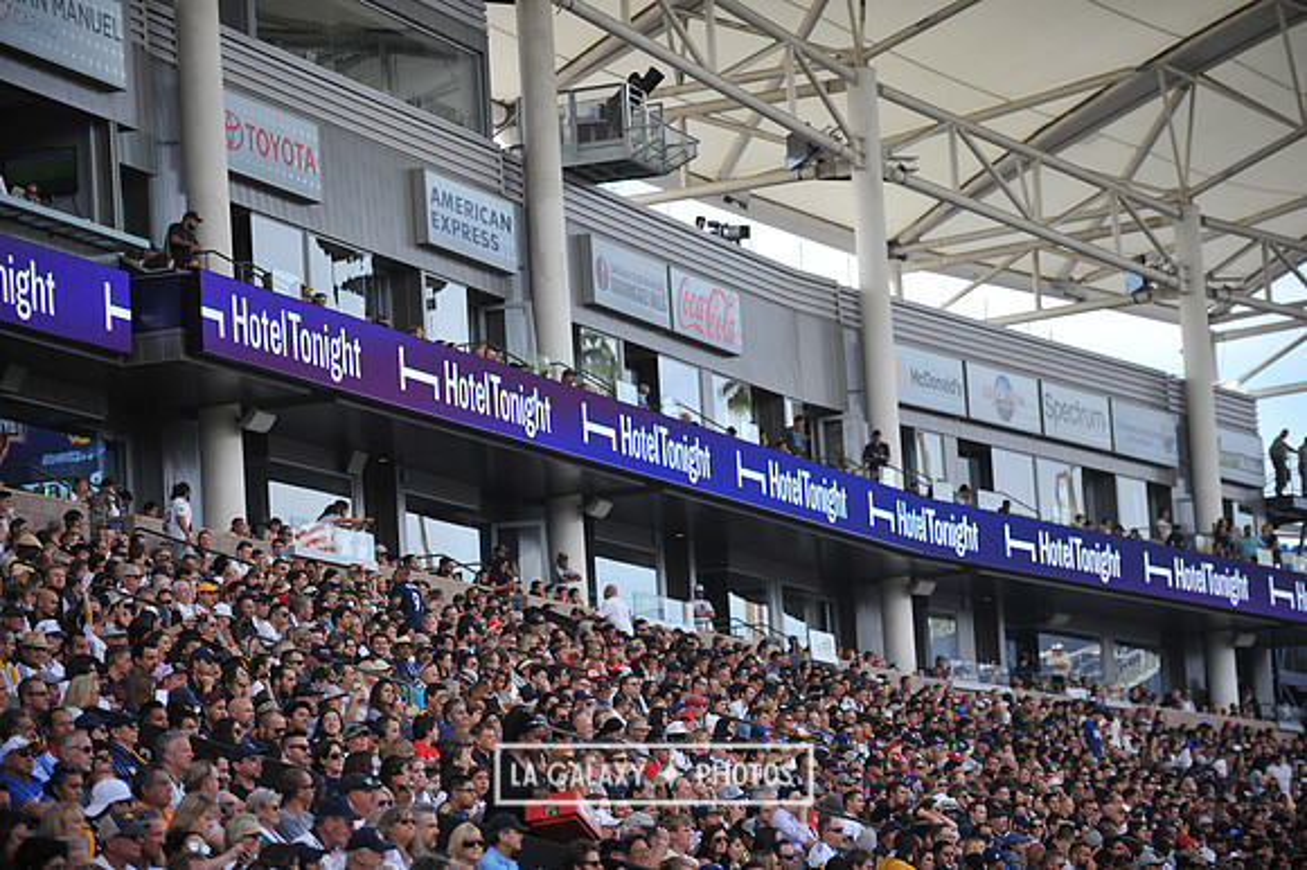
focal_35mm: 135
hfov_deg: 15.2
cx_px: 654
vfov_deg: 10.1
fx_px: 4898
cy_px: 435
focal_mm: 135
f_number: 2.8
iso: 250
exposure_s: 1/1250
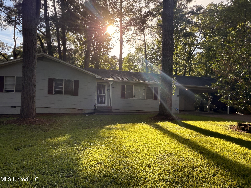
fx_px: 174
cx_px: 126
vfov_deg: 56.8
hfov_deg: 71.6
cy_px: 94
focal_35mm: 24
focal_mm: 2.22
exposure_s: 1/392
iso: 40
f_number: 2.2
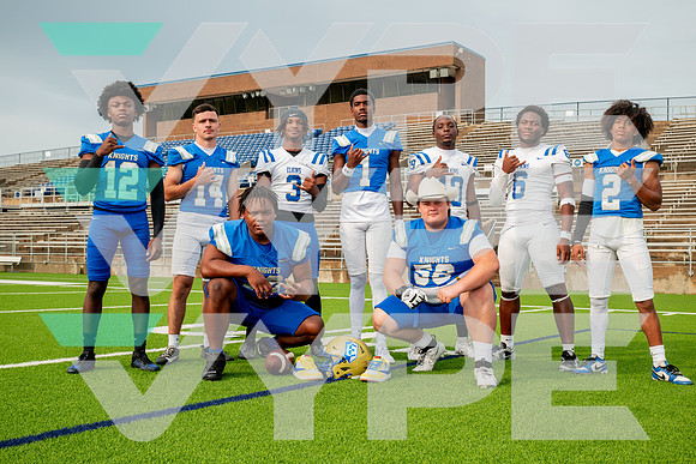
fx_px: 812
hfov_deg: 46.4
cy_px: 232
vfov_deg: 31.9
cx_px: 348
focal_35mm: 42
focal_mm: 42
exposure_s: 1/320
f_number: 7.1
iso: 200
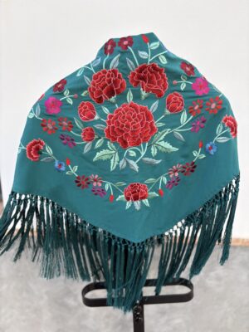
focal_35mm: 26
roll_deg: -0.3
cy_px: 166
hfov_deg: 53.1
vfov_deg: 67.3
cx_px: 124
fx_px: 249
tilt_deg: -12.1
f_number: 1.6
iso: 40
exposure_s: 1/215
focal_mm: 5.96
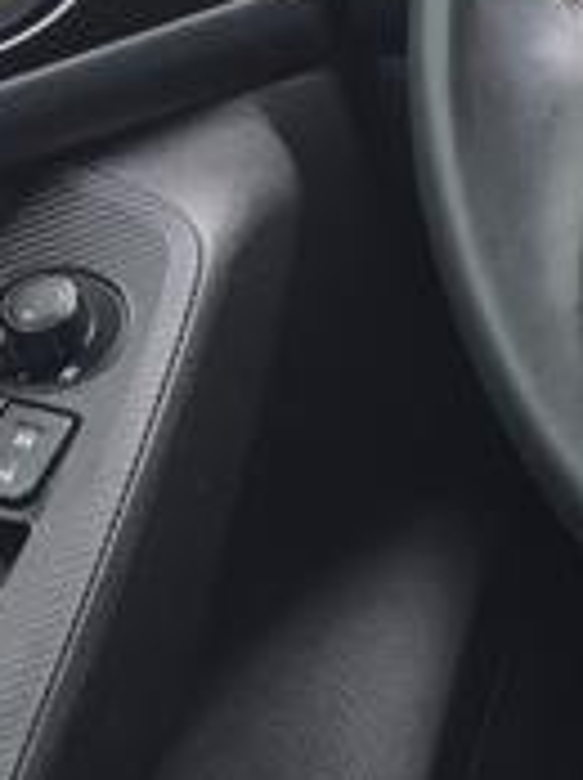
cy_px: -134
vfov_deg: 11.0
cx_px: 2529
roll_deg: +2.0
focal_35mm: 177
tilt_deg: -14.7
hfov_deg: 6.4
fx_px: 3984
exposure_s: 1/125
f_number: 1.78
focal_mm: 6.76
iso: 64
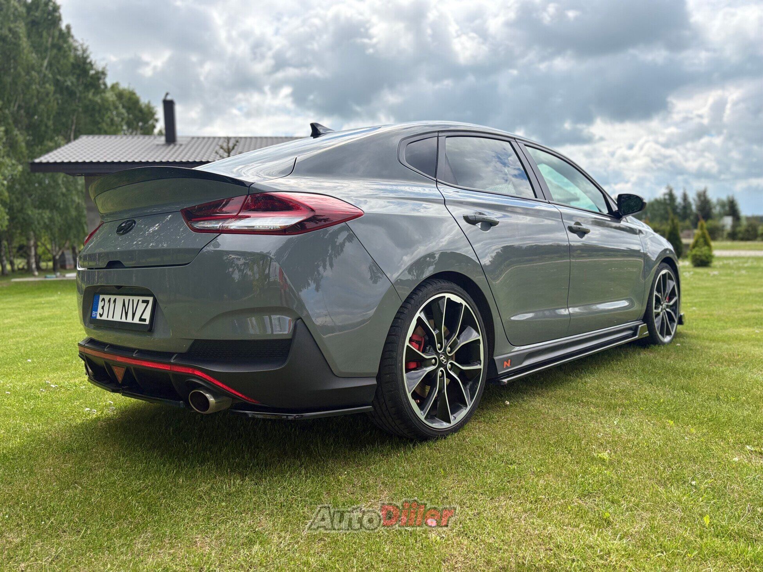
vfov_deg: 53.1
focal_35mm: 26
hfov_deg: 67.3
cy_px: 286
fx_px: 573
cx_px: 382
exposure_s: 1/3279
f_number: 1.6
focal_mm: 5.96
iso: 64
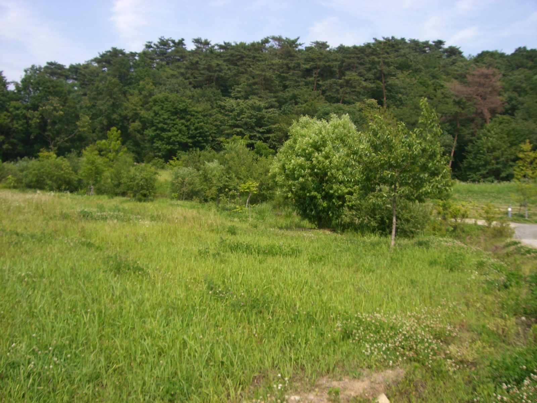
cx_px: 268
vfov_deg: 37.7
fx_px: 589
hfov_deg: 49.0
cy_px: 202
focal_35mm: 38
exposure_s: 1/400
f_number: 4.3
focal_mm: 6.2
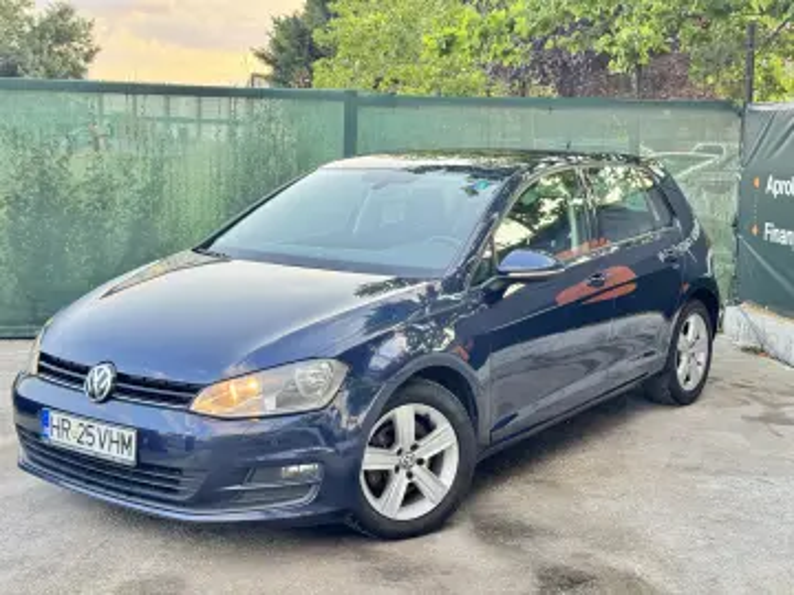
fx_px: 1101
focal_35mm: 48
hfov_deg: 39.7
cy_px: 298
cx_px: 397
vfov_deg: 30.3
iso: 100
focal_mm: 6.76
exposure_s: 1/71
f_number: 1.78
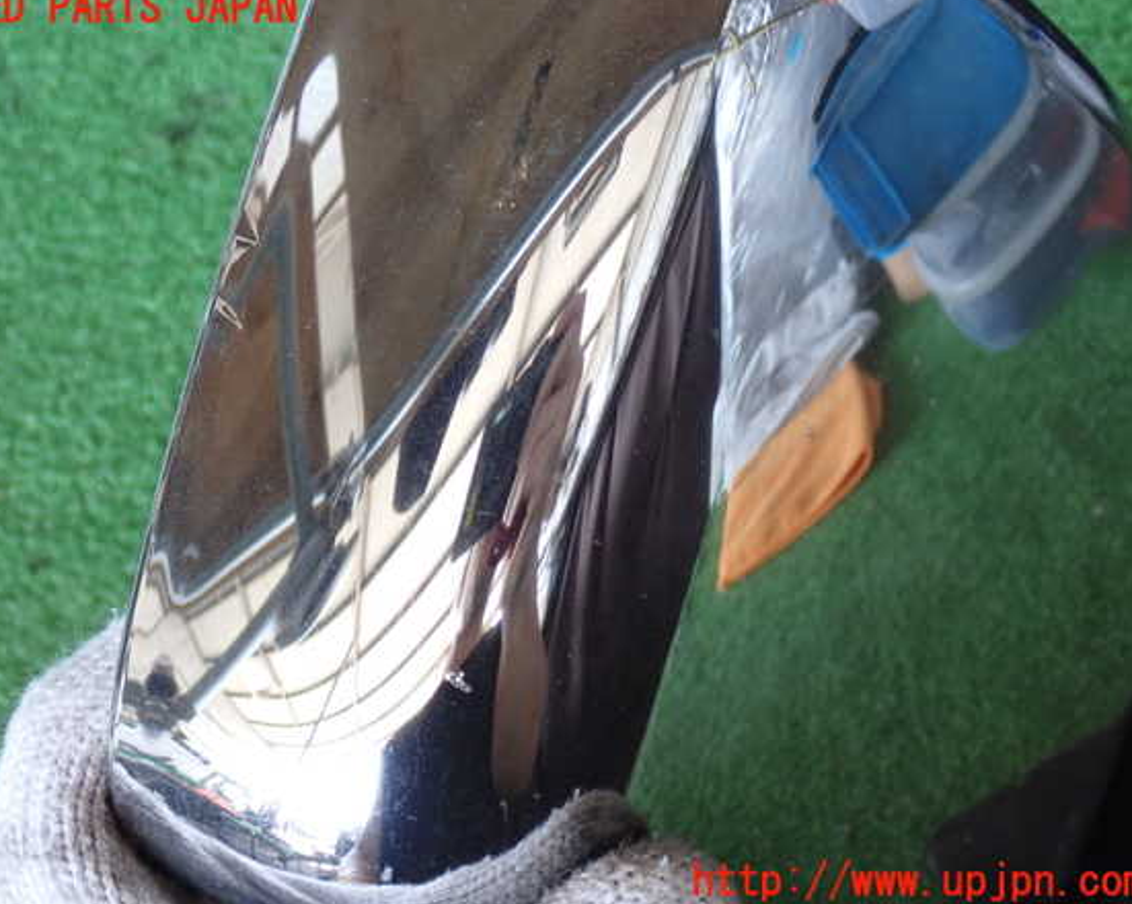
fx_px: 1674
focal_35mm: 50
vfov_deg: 30.2
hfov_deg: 37.4
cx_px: 540
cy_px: 446
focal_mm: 8.4
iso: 200
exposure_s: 1/50
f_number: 3.1
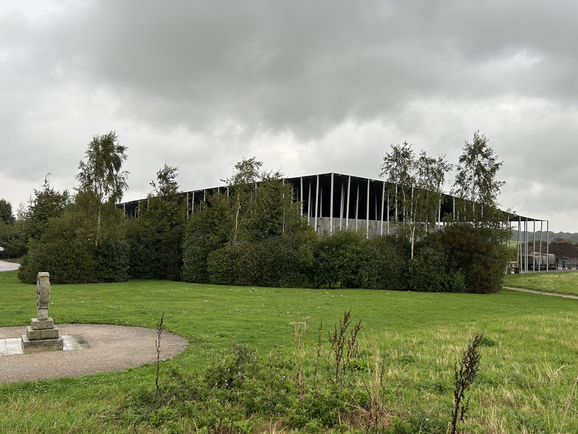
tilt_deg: +0.6
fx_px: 434
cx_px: 289
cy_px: 217
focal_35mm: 26
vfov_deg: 53.1
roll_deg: -0.6
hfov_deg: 67.3
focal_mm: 5.7
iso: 50
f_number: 1.5
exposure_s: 1/591
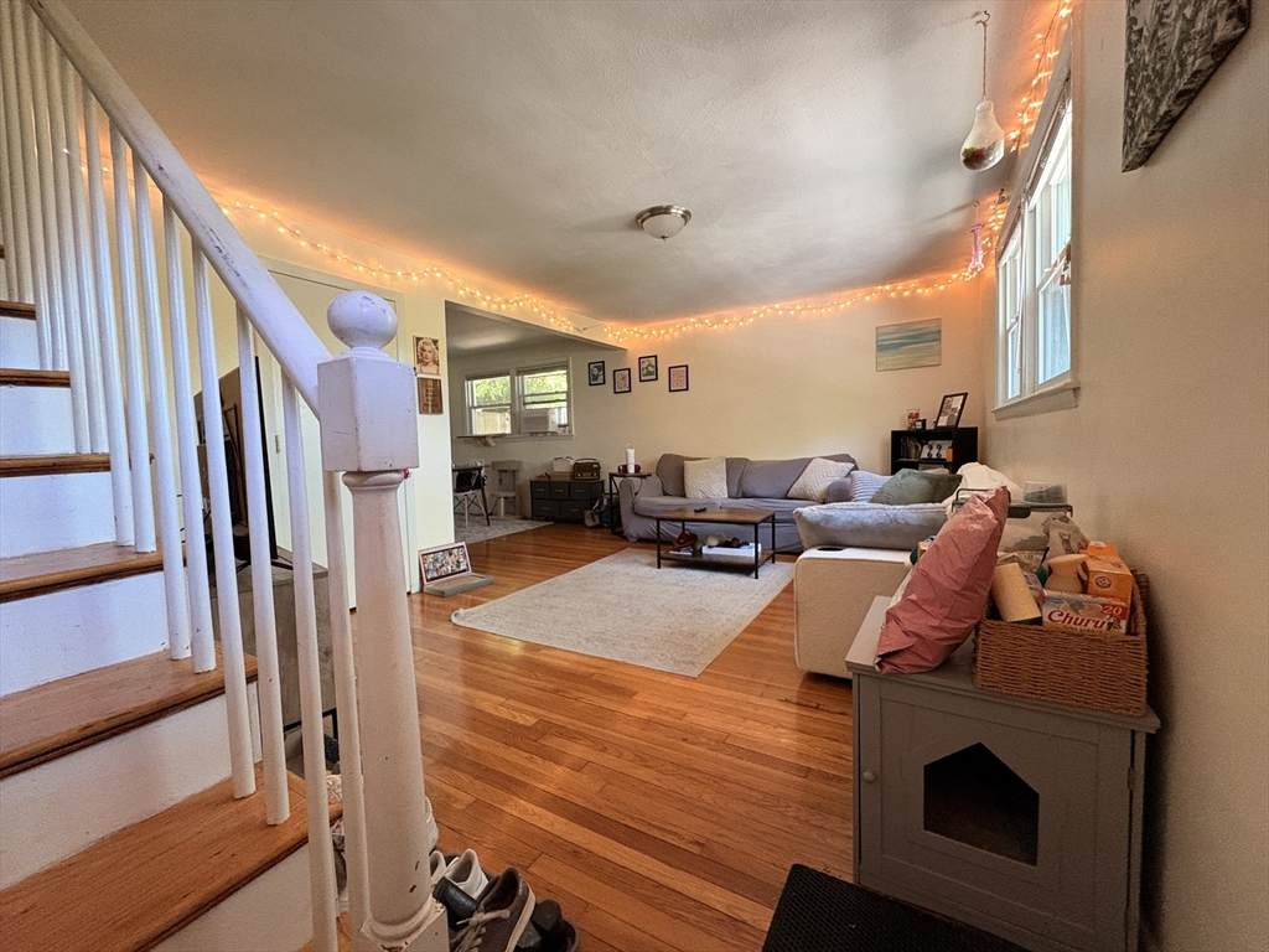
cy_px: 476
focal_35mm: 14
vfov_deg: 85.7
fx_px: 513
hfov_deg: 102.1
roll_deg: +2.6
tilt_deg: -3.7
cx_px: 634
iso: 500
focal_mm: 2.22
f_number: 2.2
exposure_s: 1/60
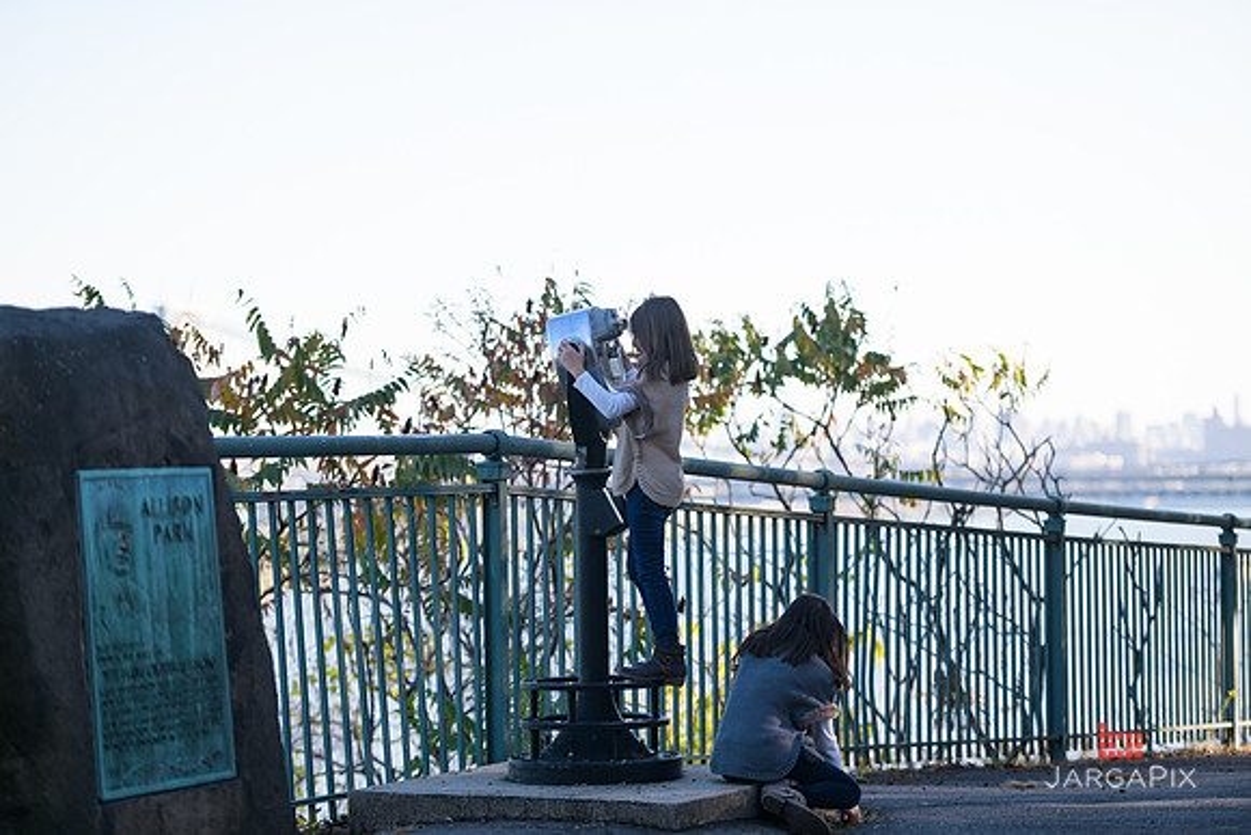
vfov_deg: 13.0
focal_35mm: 105
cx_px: 626
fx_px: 3649
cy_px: 418
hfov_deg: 19.5
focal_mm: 105
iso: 200
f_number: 3.2
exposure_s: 1/1000
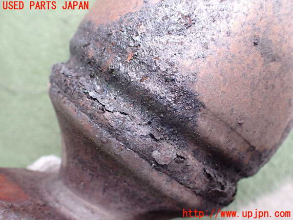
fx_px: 254
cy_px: 110
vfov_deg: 46.8
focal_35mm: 30
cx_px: 146
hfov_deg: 60.0
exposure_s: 1/125
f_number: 2.3
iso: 640
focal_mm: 5.4
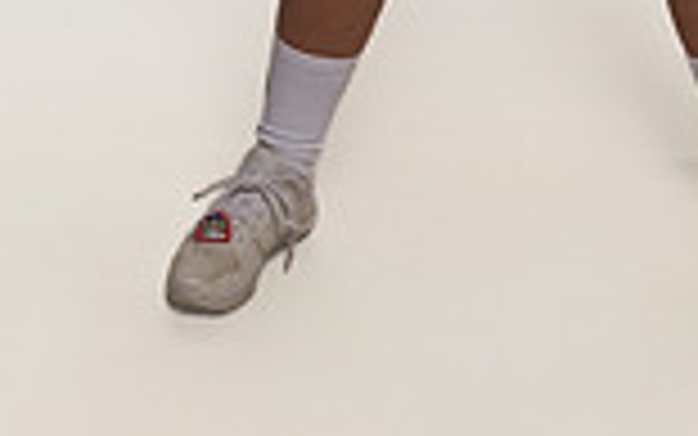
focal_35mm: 163
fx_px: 3102
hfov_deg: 12.8
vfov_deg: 7.6
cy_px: -544
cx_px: 594
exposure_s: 1/200
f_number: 6.3
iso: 500
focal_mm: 55
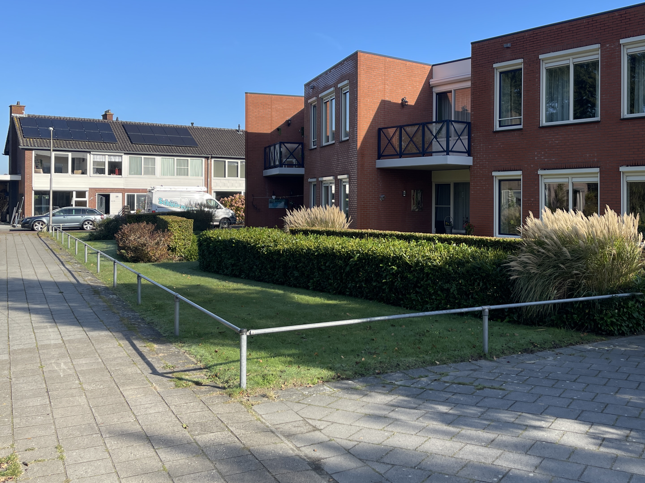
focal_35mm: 35
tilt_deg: -1.4
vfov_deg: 40.6
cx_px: 398
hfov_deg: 52.1
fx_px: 652
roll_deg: -0.9
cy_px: 203
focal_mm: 5.1
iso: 32
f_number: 1.6
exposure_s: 1/1642
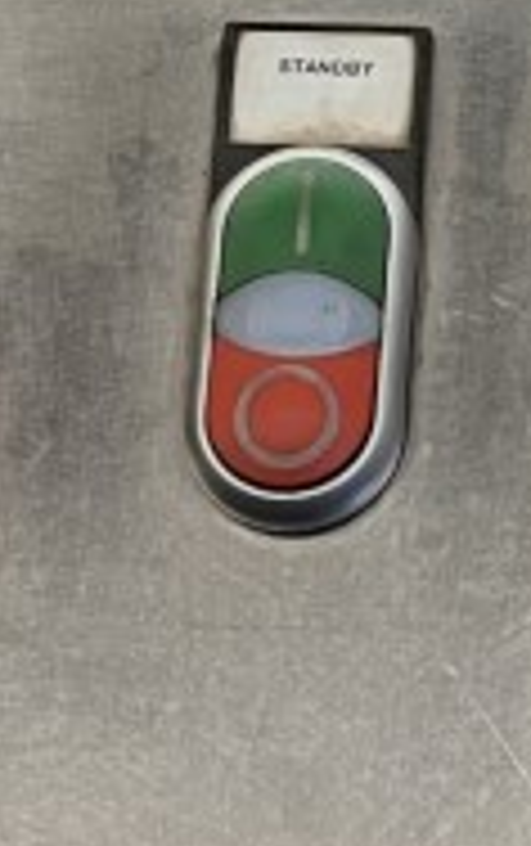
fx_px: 3463
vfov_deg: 13.7
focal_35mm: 150
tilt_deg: -21.6
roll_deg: -2.9
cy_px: 9
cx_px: 958
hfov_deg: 8.4
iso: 125
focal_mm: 5.1
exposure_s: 1/50
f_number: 1.6
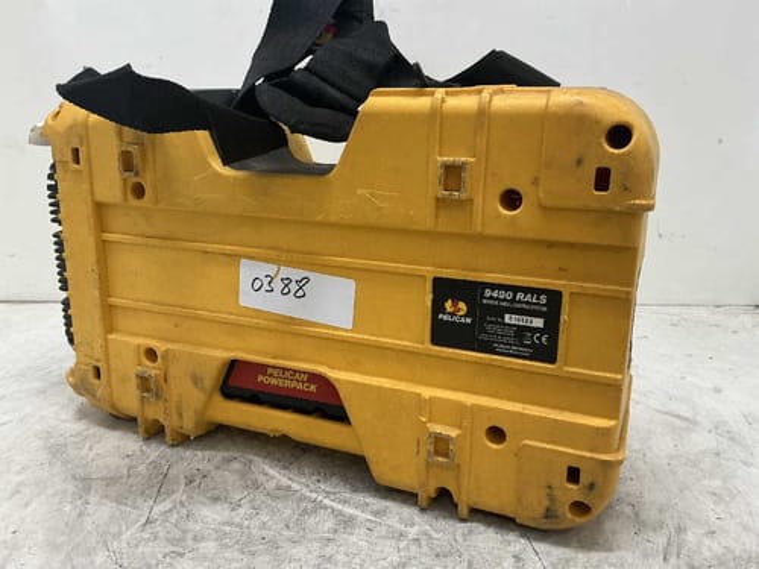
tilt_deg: -14.0
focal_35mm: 28
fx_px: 614
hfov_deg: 63.4
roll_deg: +0.0
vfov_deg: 49.7
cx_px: 380
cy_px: 284
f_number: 1.8
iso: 40
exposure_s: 1/50
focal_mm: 3
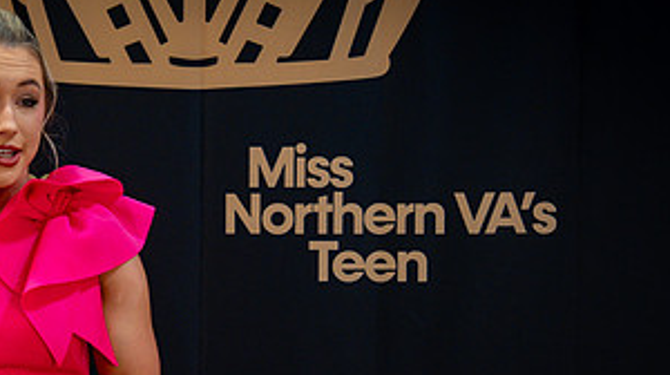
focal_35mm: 142
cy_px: 316
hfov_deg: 15.1
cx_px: 159
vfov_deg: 8.5
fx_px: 2520
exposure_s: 1/125
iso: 800
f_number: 2.8
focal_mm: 70
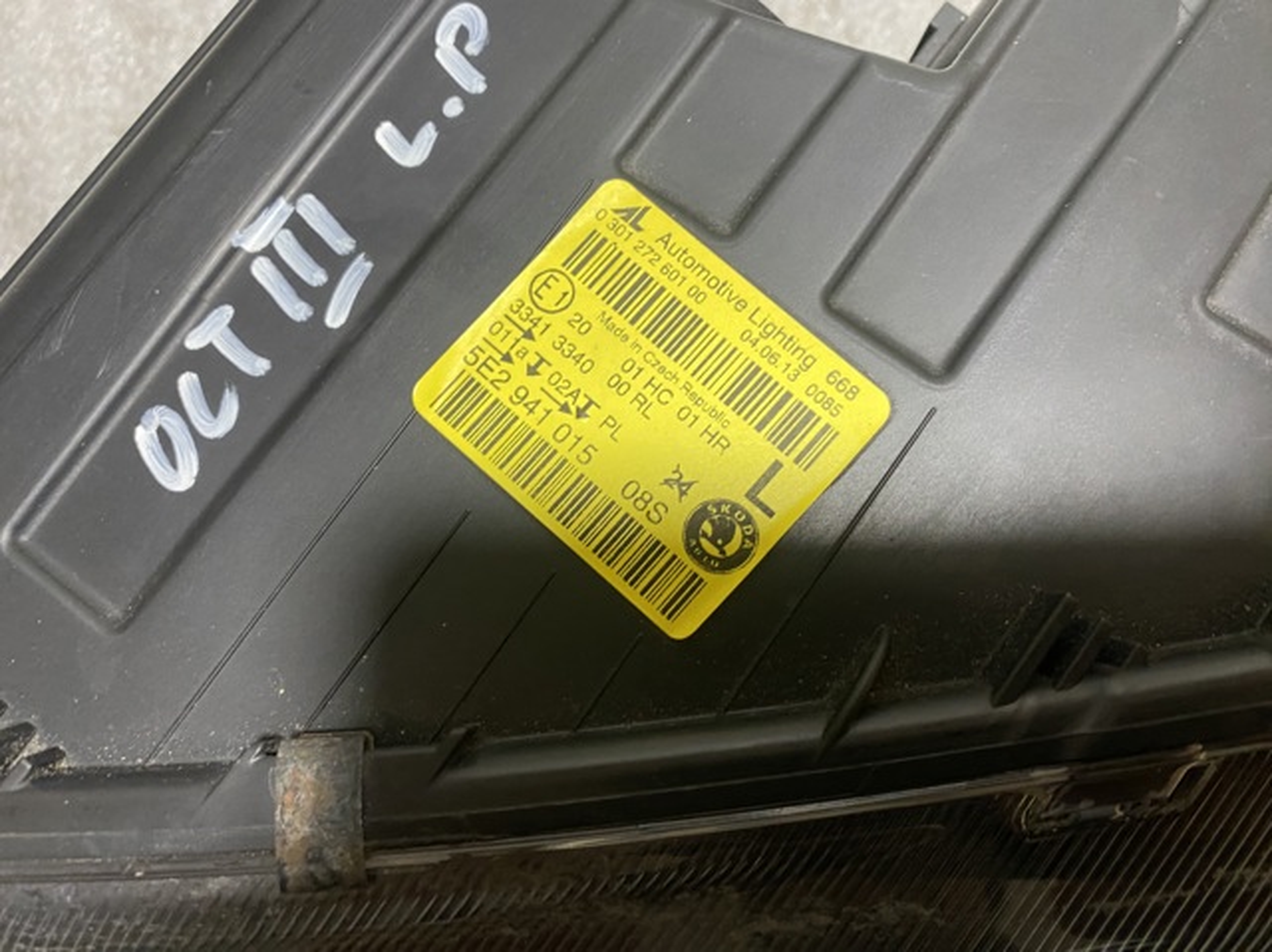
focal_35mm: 25
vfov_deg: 54.8
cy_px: 476
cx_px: 636
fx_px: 918
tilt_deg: -88.6
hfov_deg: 69.4
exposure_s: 1/50
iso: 320
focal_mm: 4.25
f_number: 1.8
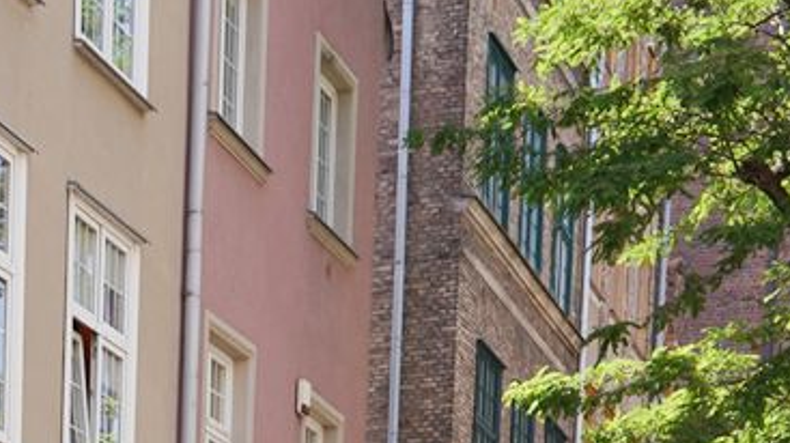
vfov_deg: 7.5
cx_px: -213
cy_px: 1417
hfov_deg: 15.0
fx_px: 2868
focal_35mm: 137
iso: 100
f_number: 8
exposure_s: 1/100
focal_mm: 24
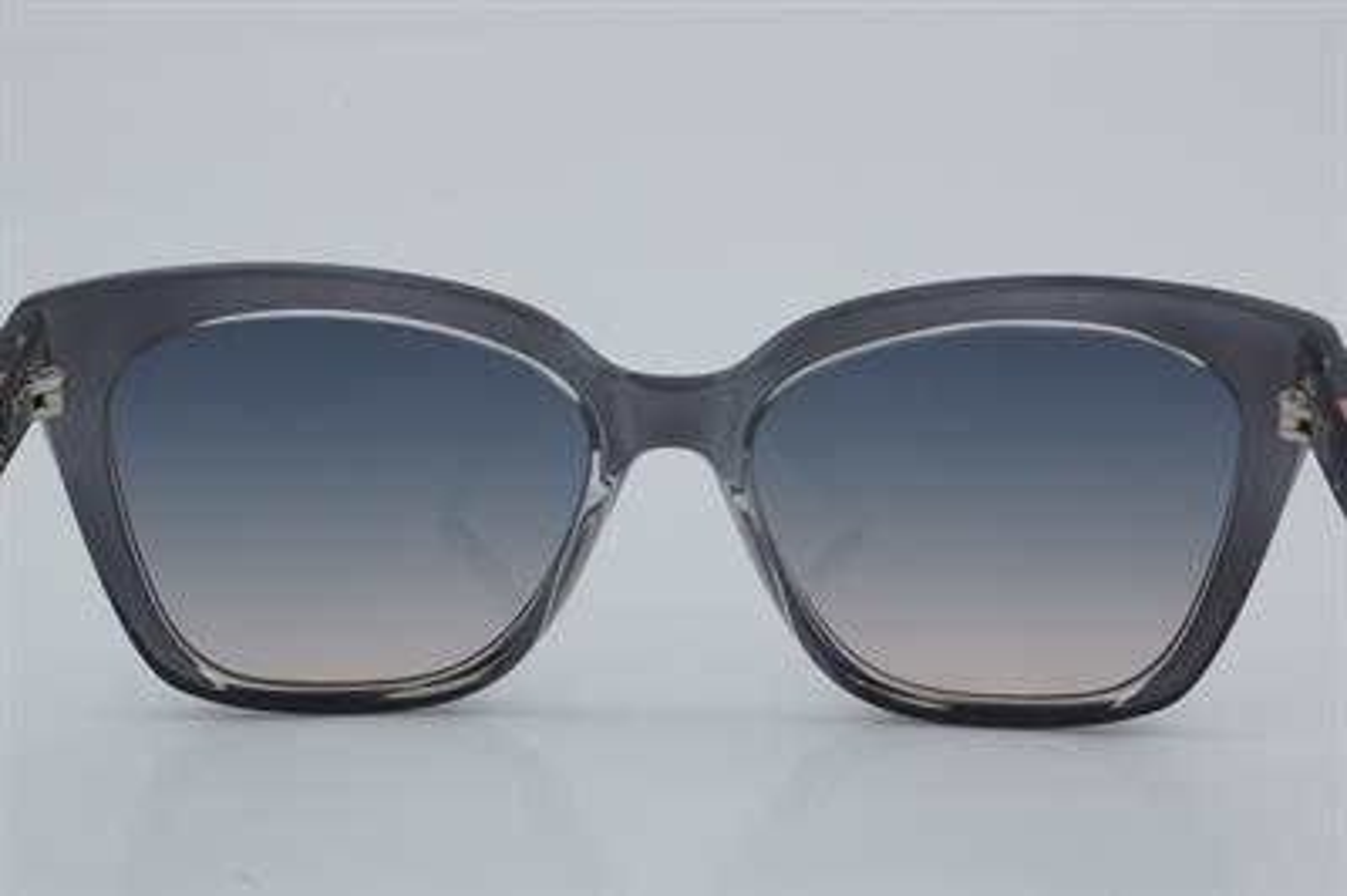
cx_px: 674
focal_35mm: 75
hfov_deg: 27.0
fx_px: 2804
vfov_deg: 18.2
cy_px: 448
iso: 100
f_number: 32
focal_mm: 50
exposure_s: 1/4
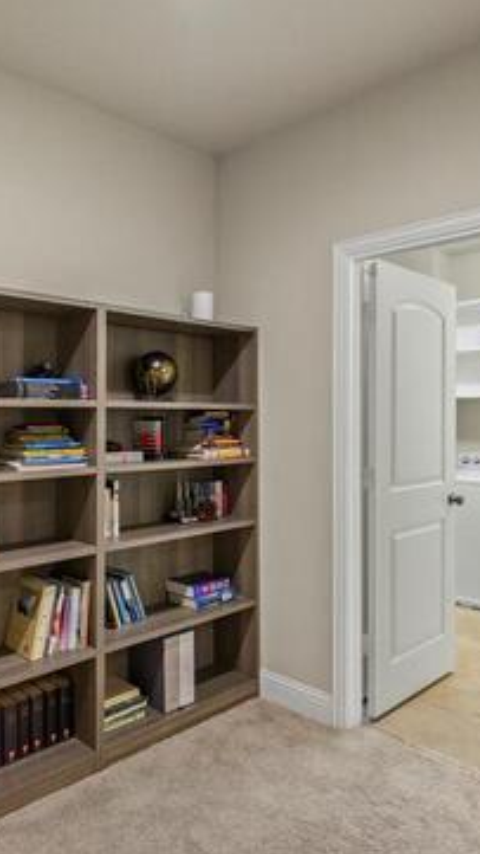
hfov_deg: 44.0
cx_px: 175
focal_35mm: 26
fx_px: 588
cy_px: 419
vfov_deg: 71.9
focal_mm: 14
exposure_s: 1/8
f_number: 8
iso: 1600
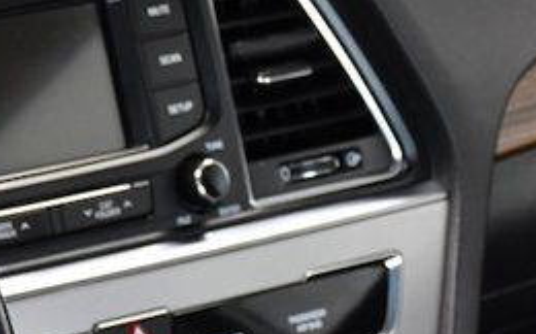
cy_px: 504
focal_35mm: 229
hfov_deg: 8.9
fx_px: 3342
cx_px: -355
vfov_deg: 5.7
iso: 1000
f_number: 5
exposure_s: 1/80
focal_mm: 38
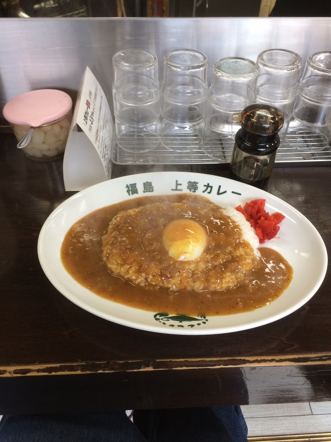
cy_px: 221
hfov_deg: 48.2
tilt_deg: -46.4
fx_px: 370
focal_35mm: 29
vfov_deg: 61.7
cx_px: 166
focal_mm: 4.15
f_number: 2.2
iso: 40
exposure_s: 1/40
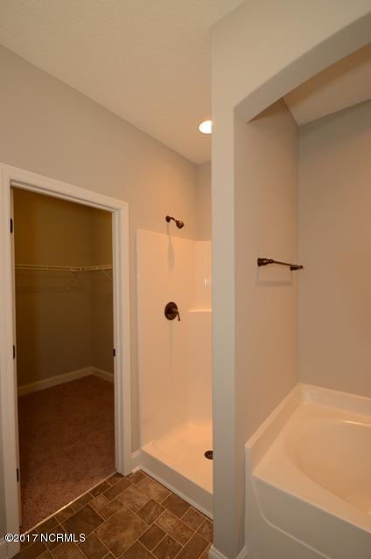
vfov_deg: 100.5
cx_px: 186
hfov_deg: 77.1
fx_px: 233
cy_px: 280
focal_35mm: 15
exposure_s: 1/80
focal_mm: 10
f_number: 6.3
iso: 800
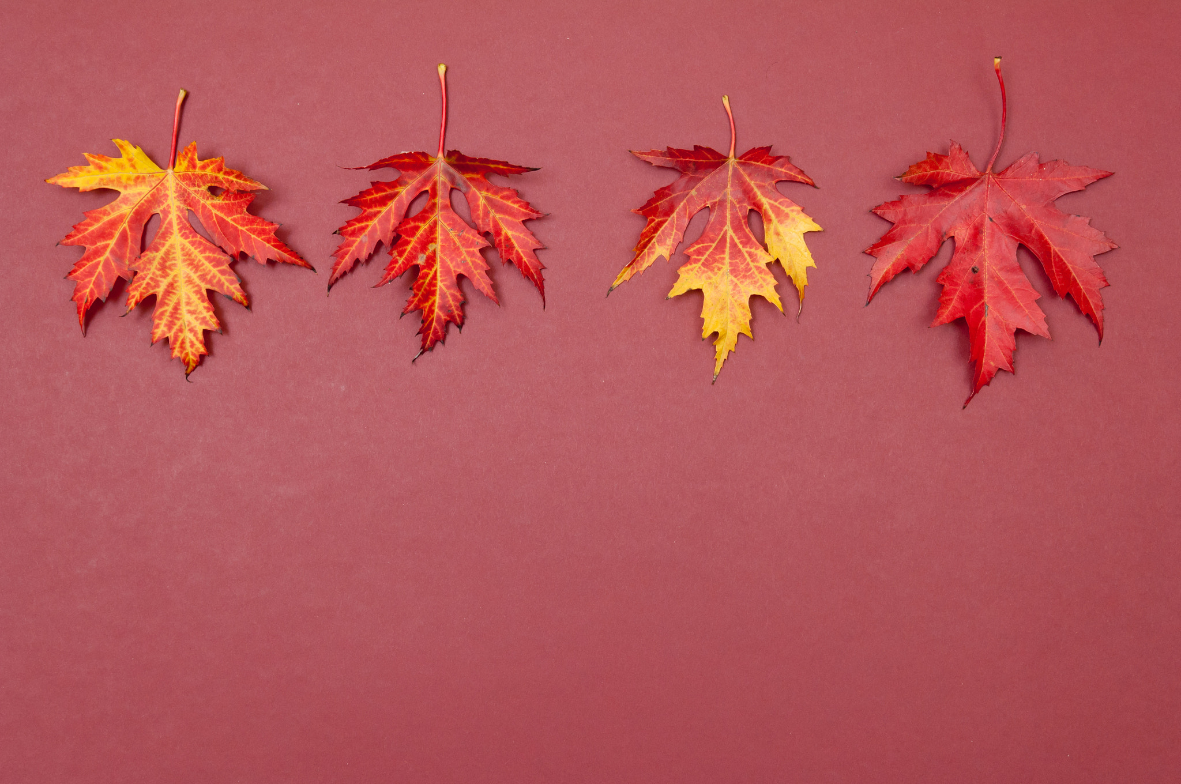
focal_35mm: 48
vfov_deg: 28.0
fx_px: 1573
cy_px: 392
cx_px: 590
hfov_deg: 41.2
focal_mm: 32
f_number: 9
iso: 200
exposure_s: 1/160
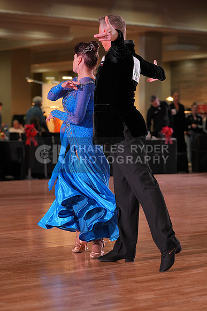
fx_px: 879
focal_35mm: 102
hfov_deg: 13.4
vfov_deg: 20.0
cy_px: 156
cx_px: 104
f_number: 4
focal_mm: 102
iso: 1600
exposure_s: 1/500
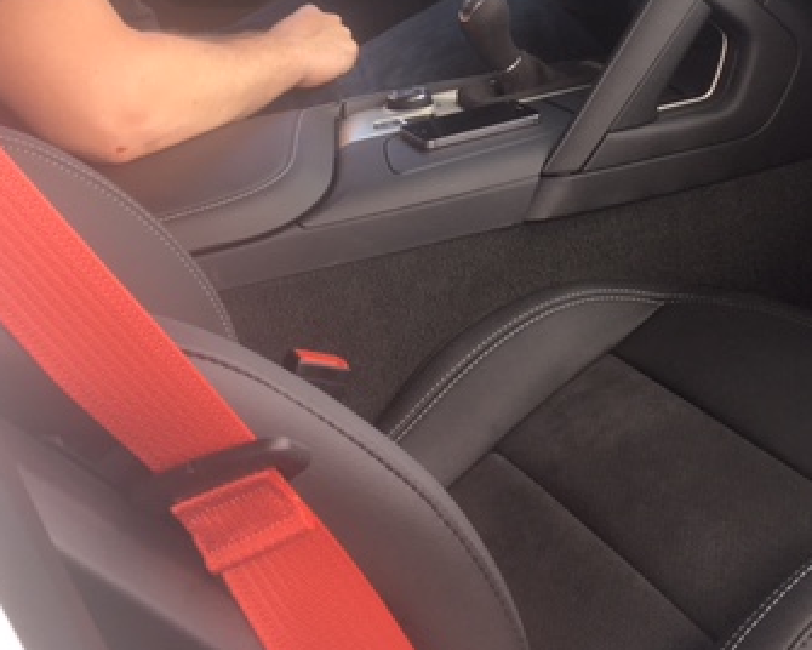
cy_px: 85
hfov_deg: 34.1
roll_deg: +5.1
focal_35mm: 54
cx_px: 606
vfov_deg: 27.3
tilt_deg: -12.7
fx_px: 1298
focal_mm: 4.15
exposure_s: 1/120
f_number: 2.2
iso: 25
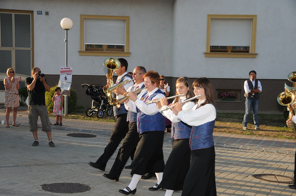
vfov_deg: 23.7
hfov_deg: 35.1
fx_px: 468
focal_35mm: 57
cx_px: 148
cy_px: 98
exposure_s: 1/250
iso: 200
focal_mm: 38
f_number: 8
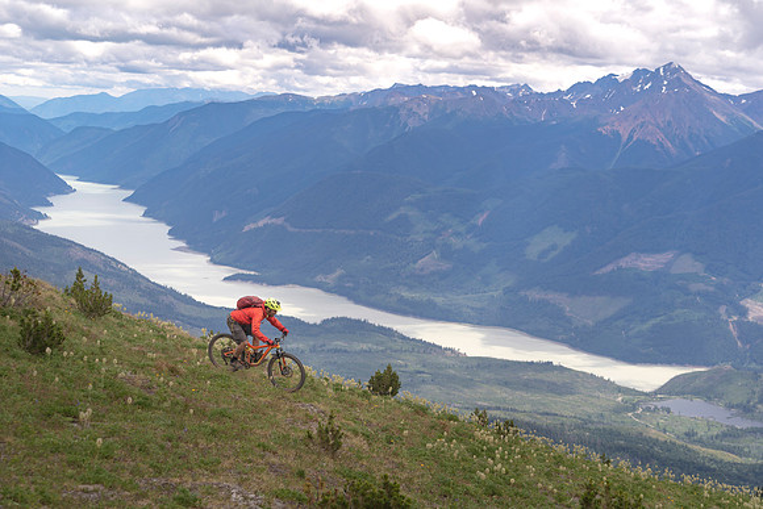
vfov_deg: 19.5
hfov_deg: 28.8
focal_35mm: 70
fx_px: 1484
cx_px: 382
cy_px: 254
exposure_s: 1/1000
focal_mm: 70
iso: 200
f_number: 5.6
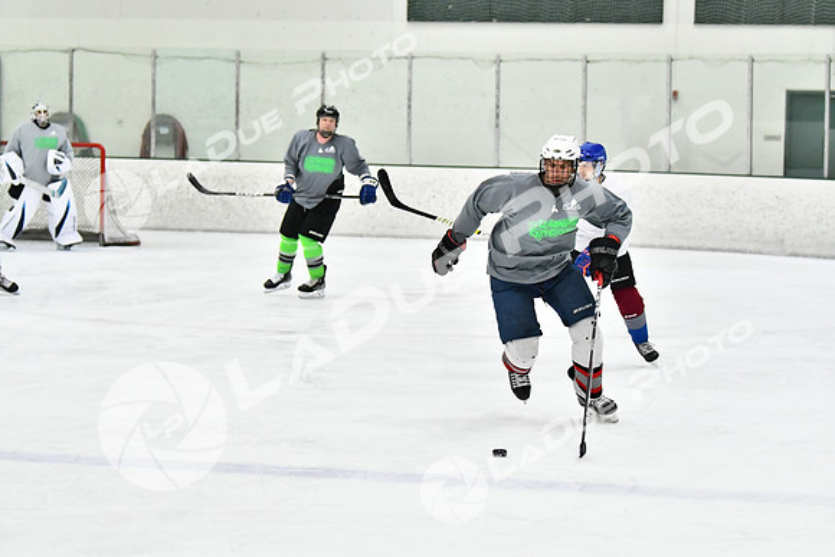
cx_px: 418
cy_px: 278
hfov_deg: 13.4
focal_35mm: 153
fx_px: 3549
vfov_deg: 9.0
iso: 6400
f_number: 2.8
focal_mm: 102
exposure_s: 1/1600
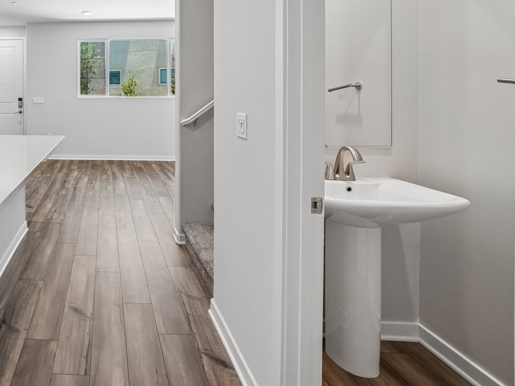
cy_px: 91
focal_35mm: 22
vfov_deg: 57.6
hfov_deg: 67.0
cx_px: 83
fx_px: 327
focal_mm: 13
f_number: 9
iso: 400
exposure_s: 1/15
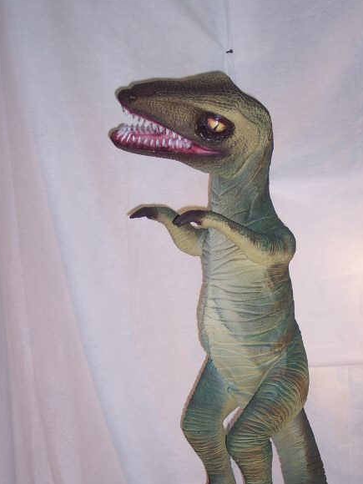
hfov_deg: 21.9
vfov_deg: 28.8
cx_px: 214
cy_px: 306
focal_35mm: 67
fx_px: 937
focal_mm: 10.7
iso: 100
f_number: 3.4
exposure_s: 1/60
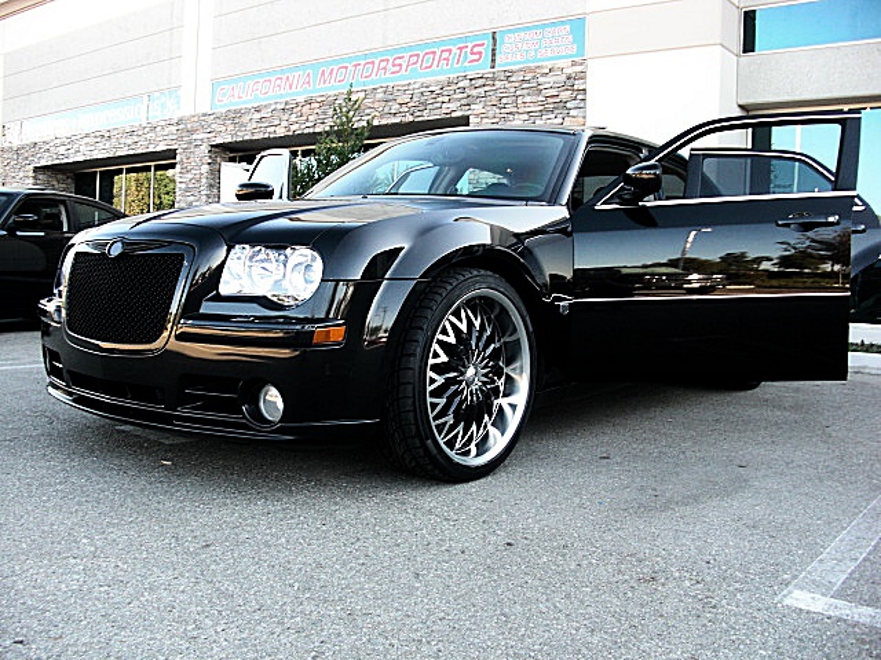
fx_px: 916
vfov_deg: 39.7
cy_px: 330
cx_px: 440
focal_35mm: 36
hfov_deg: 51.4
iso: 100
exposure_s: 1/125
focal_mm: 6.3
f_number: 2.8
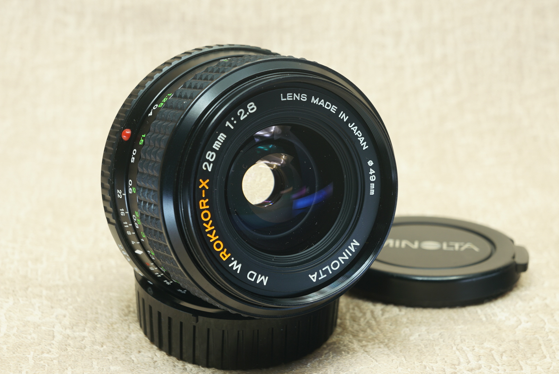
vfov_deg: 16.7
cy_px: 187
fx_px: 1274
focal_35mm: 82
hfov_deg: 24.7
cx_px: 280
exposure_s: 2.5
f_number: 9
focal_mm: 55
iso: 100
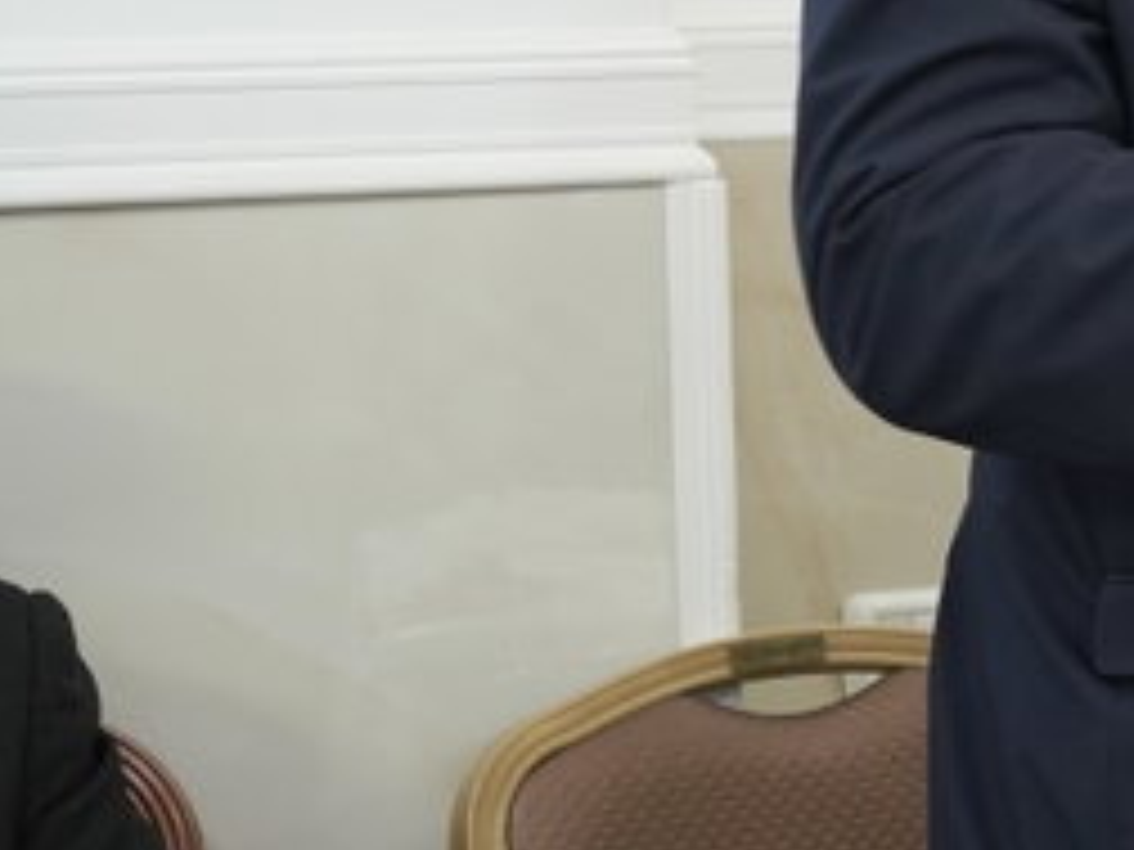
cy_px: 2
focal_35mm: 128
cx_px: 2565
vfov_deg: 11.5
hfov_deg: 12.6
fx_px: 4193
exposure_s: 1/125
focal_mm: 24
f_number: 3.5
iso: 800
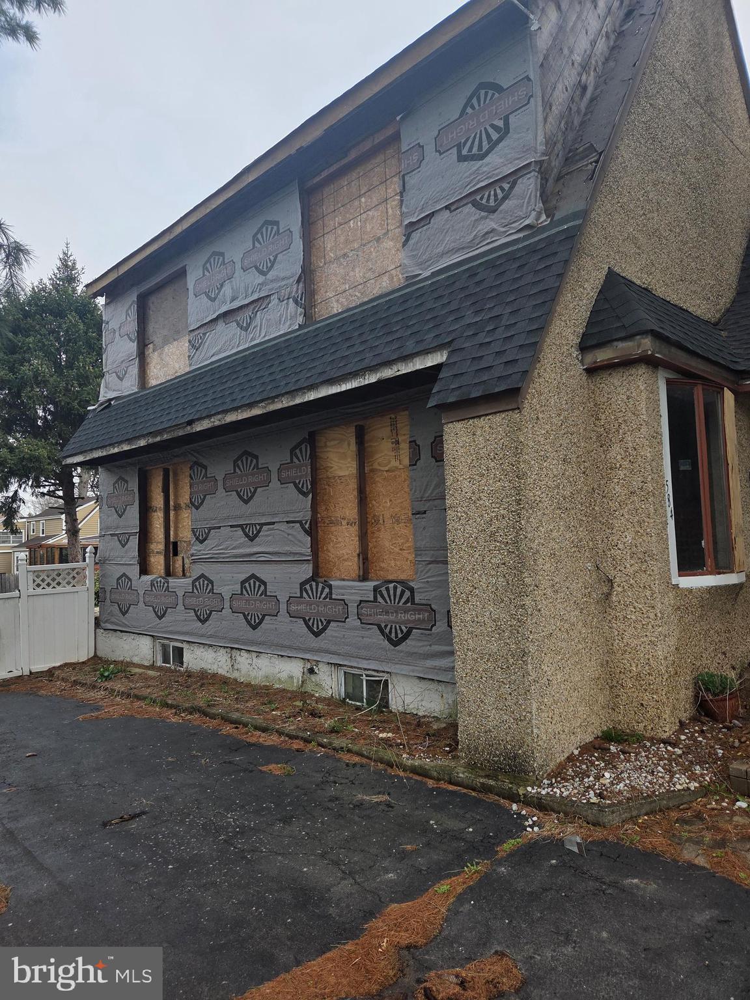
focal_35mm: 23
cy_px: 500
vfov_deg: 73.9
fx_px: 664
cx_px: 375
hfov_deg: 58.9
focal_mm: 5.4
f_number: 1.8
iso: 80
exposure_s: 1/2961
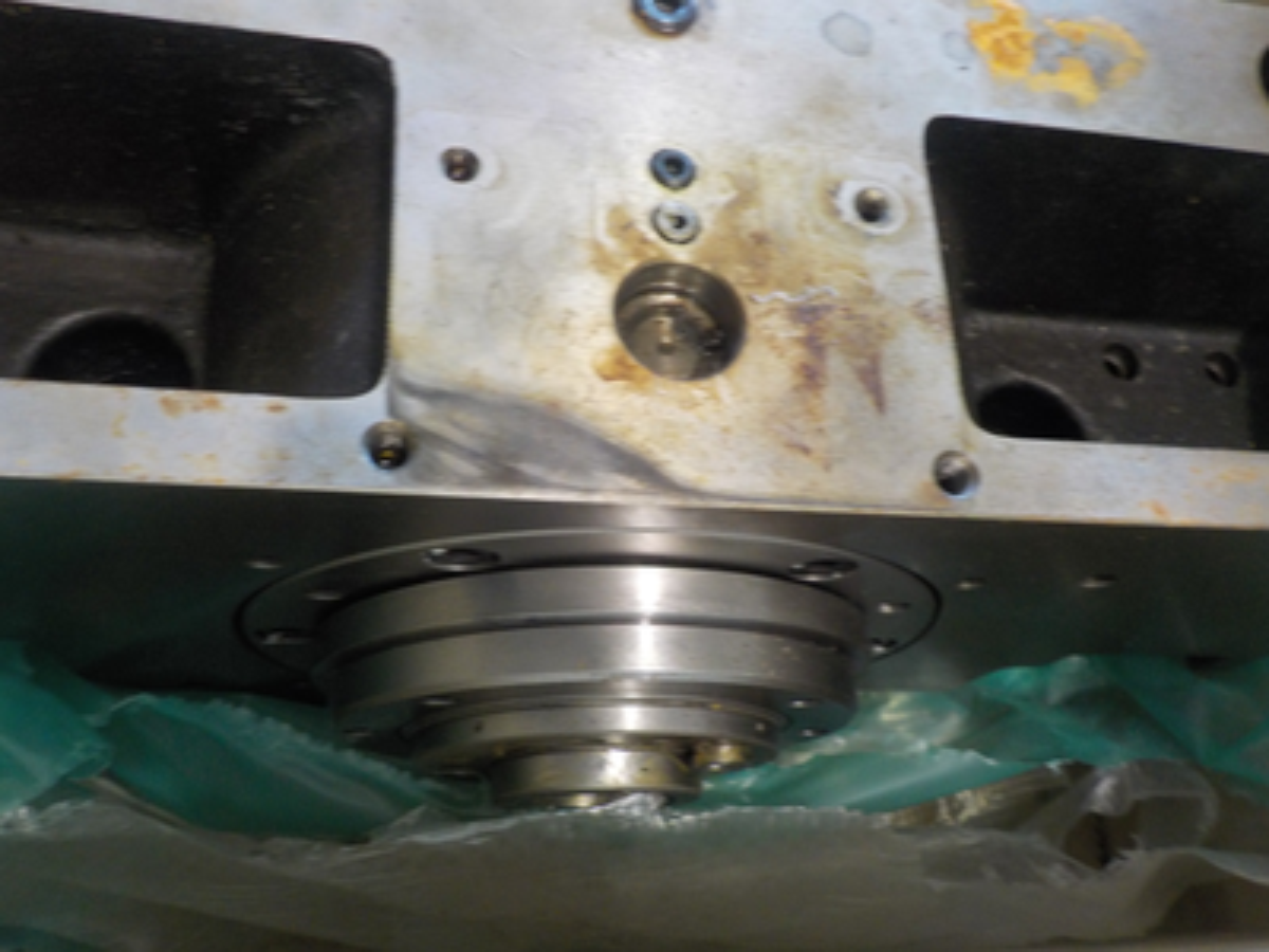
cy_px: 476
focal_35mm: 30
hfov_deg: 60.0
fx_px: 1100
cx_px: 634
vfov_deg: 46.8
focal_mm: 4.1
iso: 360
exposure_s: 1/30
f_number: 3.3
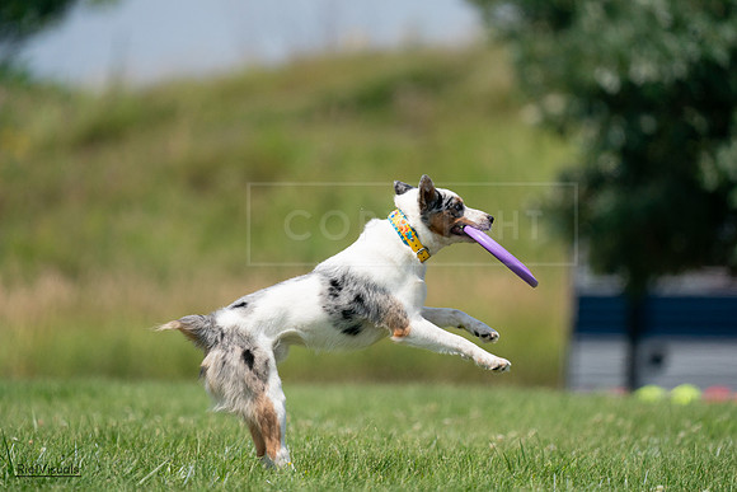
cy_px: 246
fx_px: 12286
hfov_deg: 3.4
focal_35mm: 600
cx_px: 368
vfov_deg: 2.3
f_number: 6.3
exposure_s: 1/4000
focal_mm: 600
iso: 640
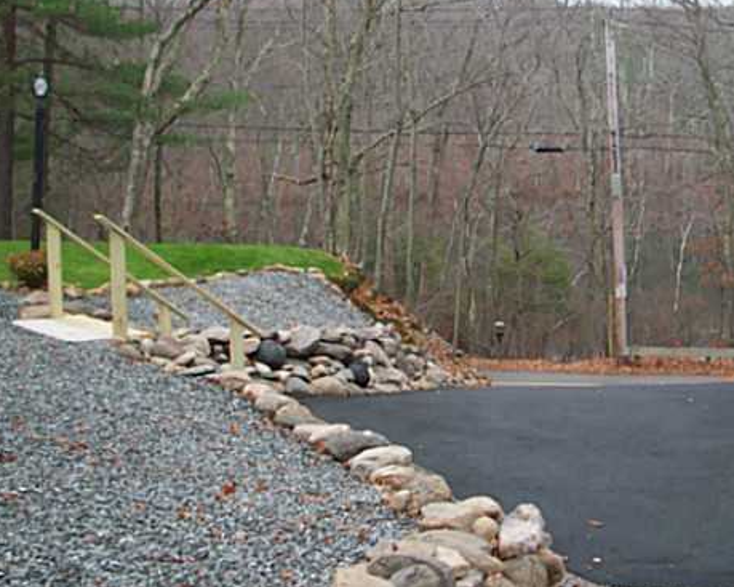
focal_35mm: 63
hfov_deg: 29.7
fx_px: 1368
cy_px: 230
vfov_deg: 24.2
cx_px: 529
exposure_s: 1/140
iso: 80
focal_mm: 6.2
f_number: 2.8
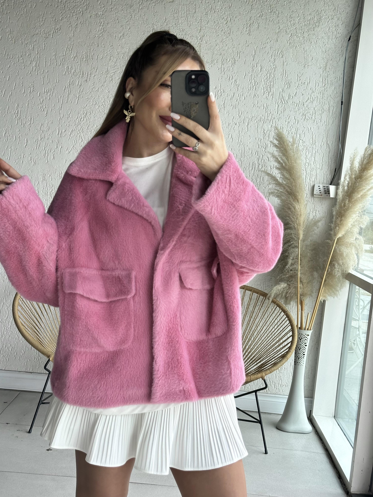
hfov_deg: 30.3
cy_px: 248
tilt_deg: -21.6
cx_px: 186
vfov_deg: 39.7
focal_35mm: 48
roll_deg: -6.2
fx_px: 690
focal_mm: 6.86
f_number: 1.78
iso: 50
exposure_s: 1/121
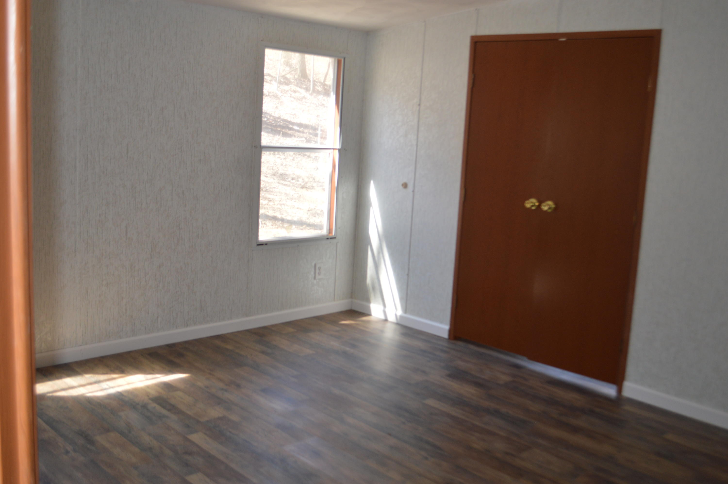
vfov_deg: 36.8
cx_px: 364
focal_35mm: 36
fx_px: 727
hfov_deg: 53.2
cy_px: 242
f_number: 4
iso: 360
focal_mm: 24
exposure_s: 1/125
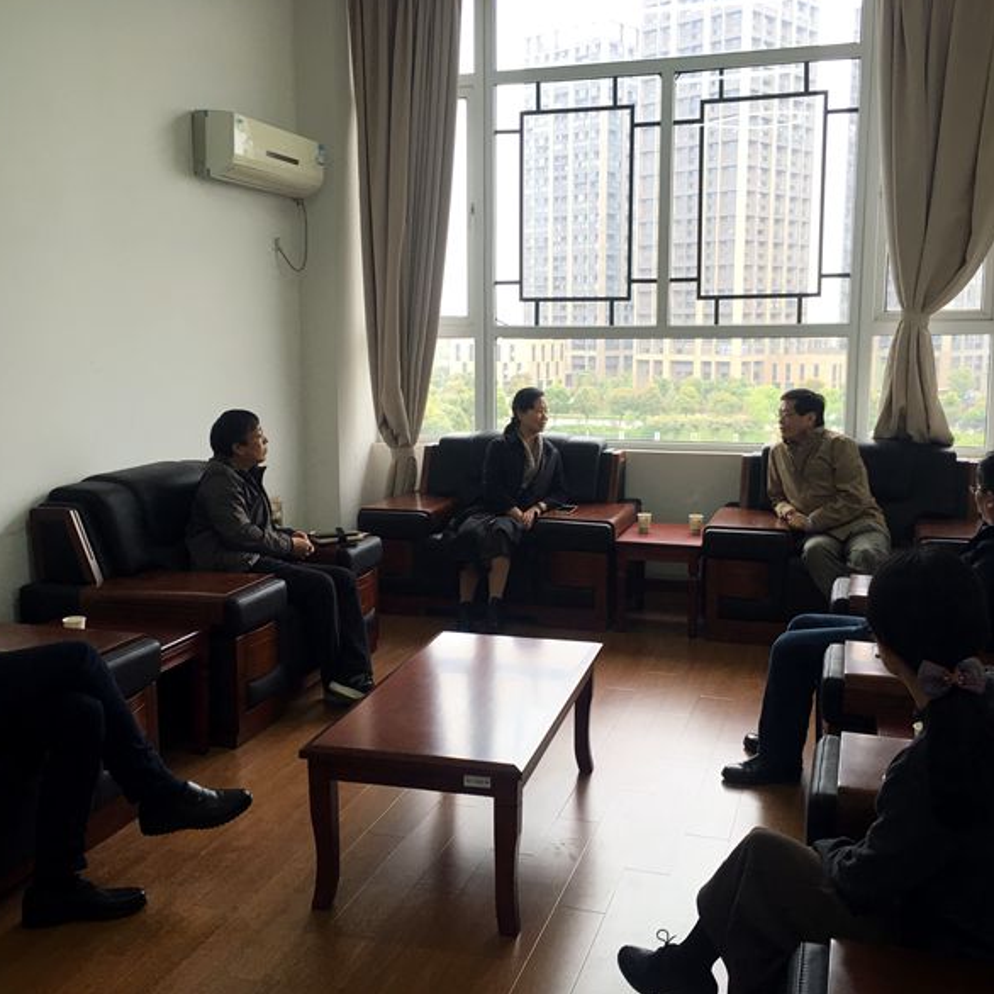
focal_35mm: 35
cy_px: 490
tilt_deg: -6.6
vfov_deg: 47.2
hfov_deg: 47.2
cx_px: 497
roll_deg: -0.3
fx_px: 1137
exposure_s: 1/33
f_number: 2.2
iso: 25
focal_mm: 4.15
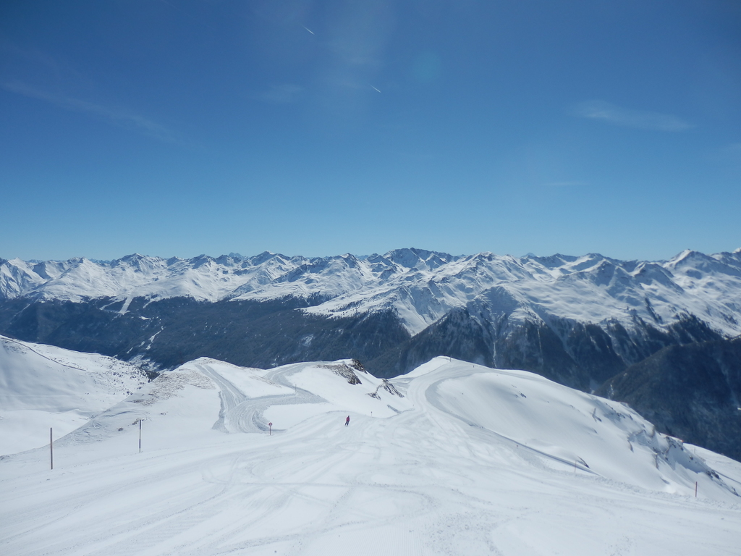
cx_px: 370
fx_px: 535
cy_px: 278
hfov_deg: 69.4
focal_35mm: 25
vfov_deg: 54.9
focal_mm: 4.5
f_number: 8.7
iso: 80
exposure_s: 1/640
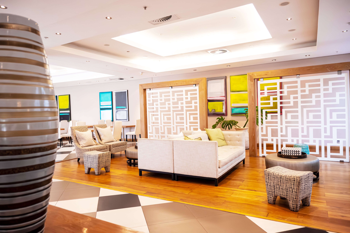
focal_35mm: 24
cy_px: 116
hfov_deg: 73.7
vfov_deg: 53.1
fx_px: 233
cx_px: 175
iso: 720
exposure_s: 1/125
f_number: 3.5
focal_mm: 16
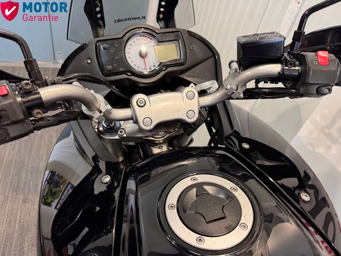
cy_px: 128
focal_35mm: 24
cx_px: 170
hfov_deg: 71.6
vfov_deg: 56.8
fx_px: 236
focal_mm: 6.76
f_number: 1.78
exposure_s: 1/50
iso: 500
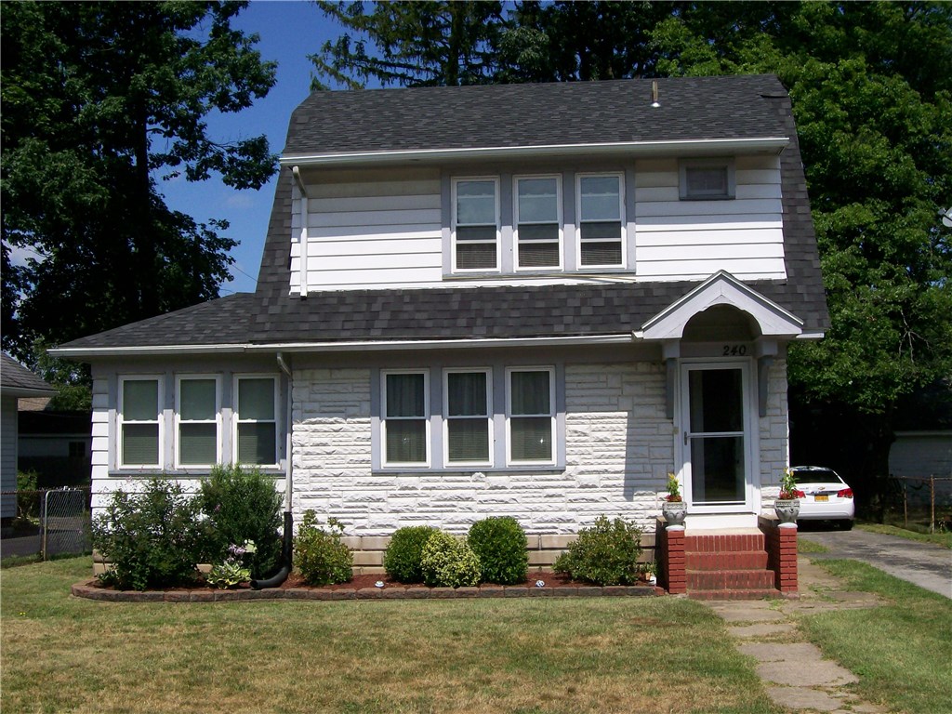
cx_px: 476
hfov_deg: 42.1
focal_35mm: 45
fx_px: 1238
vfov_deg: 32.2
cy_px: 357
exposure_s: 1/763
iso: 80
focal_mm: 7.6
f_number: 5.4
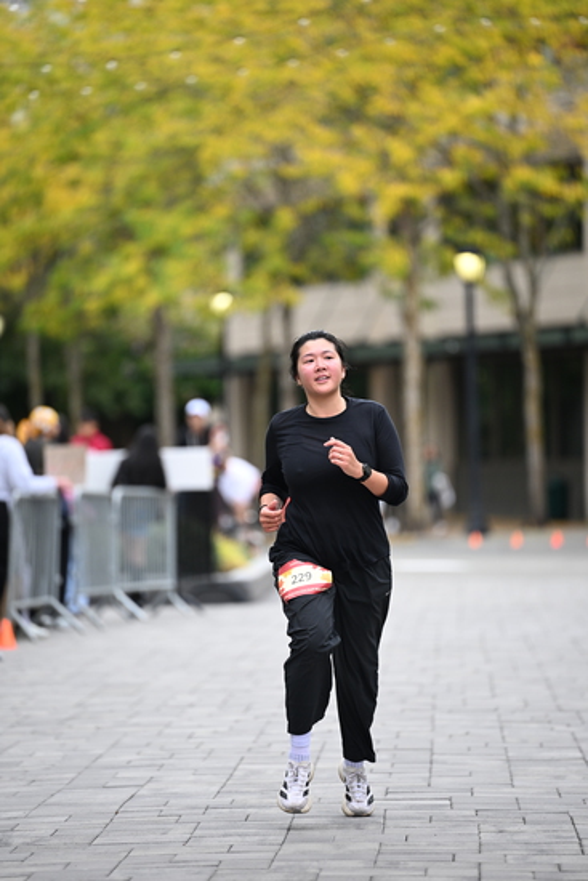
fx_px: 4897
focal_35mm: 200
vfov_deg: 10.3
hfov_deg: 6.9
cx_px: 294
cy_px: 440
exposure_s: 1/2000
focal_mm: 200
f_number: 2.8
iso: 640
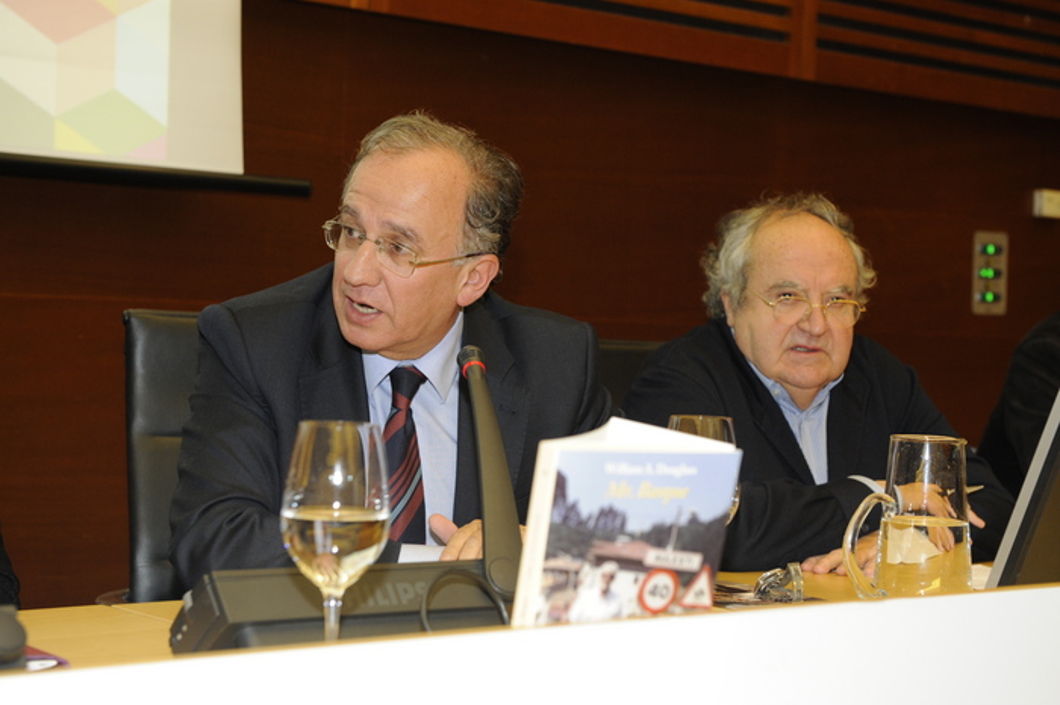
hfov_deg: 32.4
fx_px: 1825
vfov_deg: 21.9
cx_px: 530
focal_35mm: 62
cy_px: 352
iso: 1600
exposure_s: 1/125
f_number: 5.6
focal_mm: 62
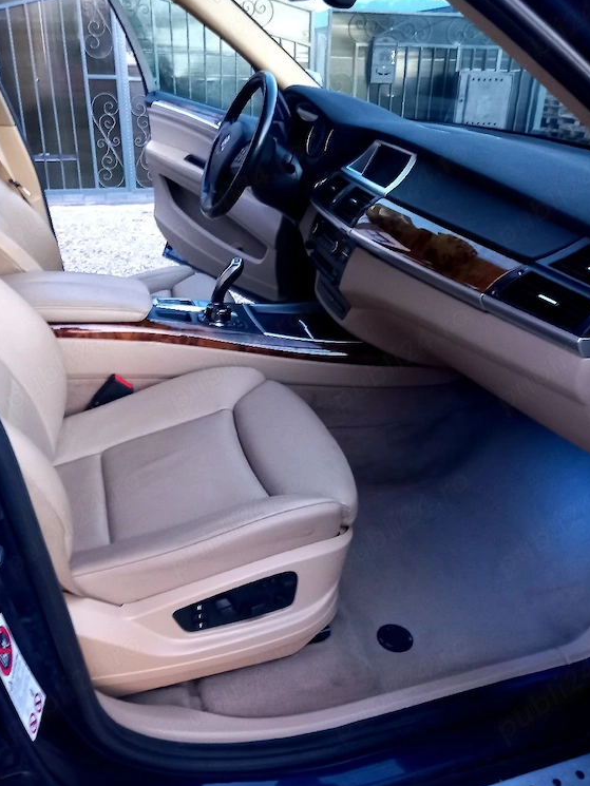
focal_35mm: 29
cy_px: 384
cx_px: 279
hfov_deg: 48.2
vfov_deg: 61.6
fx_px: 659
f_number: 1.8
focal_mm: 4
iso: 500
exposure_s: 1/20
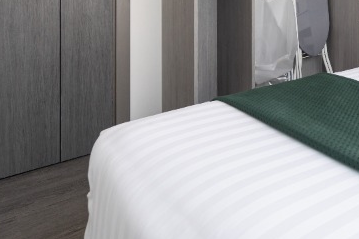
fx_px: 389
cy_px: -24
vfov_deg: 30.5
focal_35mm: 39
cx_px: 473
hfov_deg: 34.2
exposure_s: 1/30
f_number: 5.6
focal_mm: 14
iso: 125
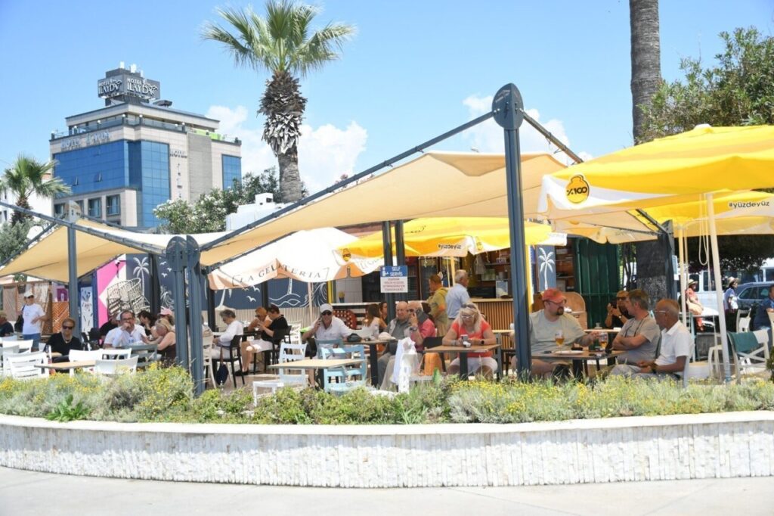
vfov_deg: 34.2
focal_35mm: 39
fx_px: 838
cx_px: 387
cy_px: 258
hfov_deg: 49.6
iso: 100
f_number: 3.8
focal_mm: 26
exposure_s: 1/640
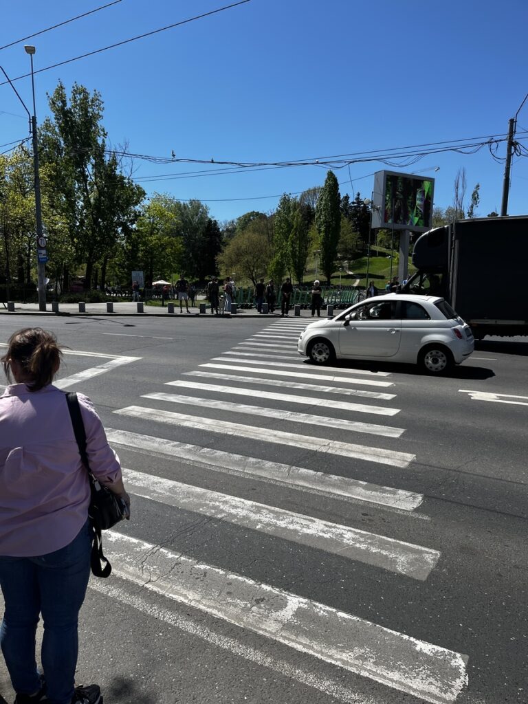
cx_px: 264
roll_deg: -0.4
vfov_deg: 67.3
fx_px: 529
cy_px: 352
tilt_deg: -7.4
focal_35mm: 26
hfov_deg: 53.1
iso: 50
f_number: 1.6
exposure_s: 1/4310
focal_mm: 5.1
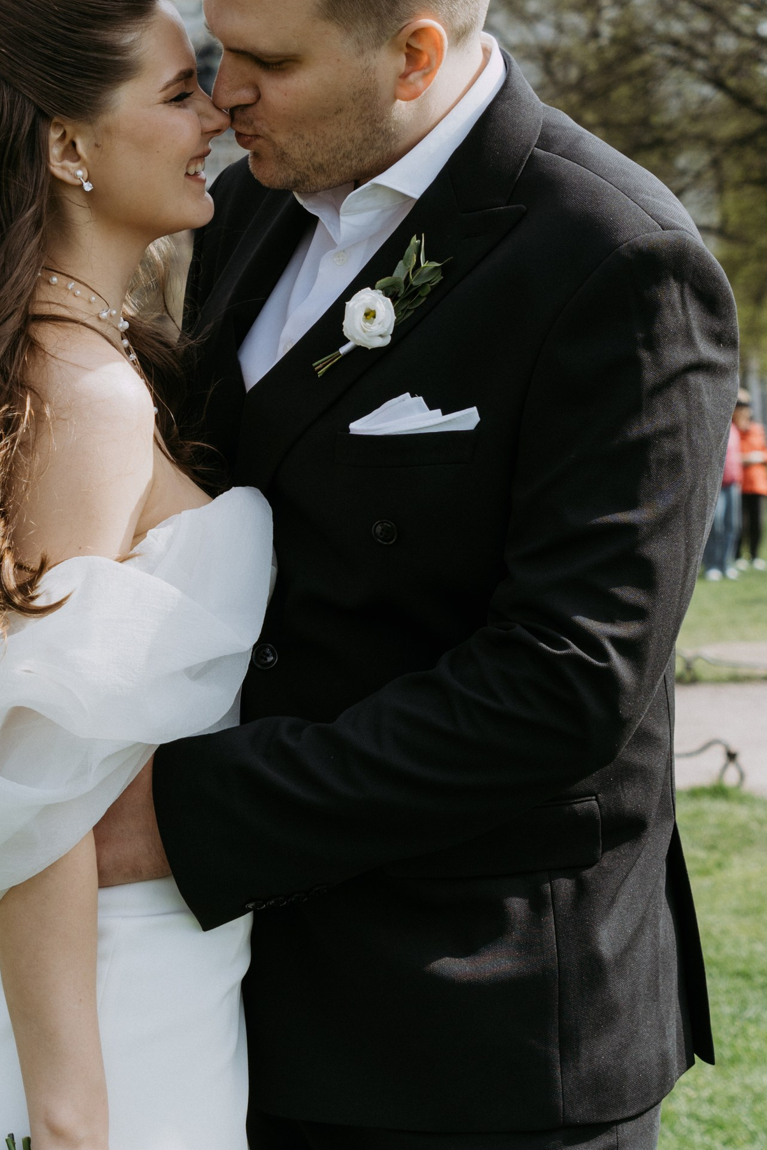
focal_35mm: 102
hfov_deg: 13.4
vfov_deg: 19.8
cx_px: 309
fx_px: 3259
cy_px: 245
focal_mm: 48
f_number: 5.6
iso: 100
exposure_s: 1/400
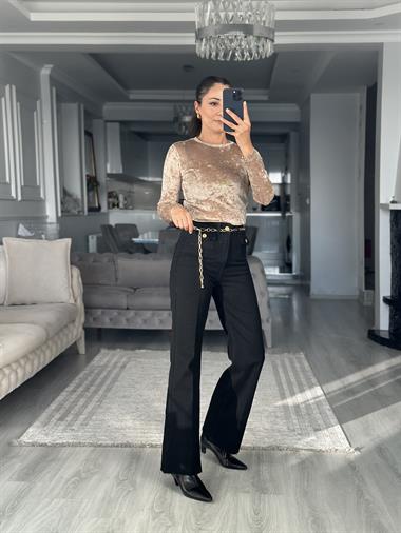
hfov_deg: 30.3
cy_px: 266
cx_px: 200
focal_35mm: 48
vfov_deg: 39.6
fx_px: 741
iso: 80
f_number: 1.78
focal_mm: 6.86
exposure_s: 1/192
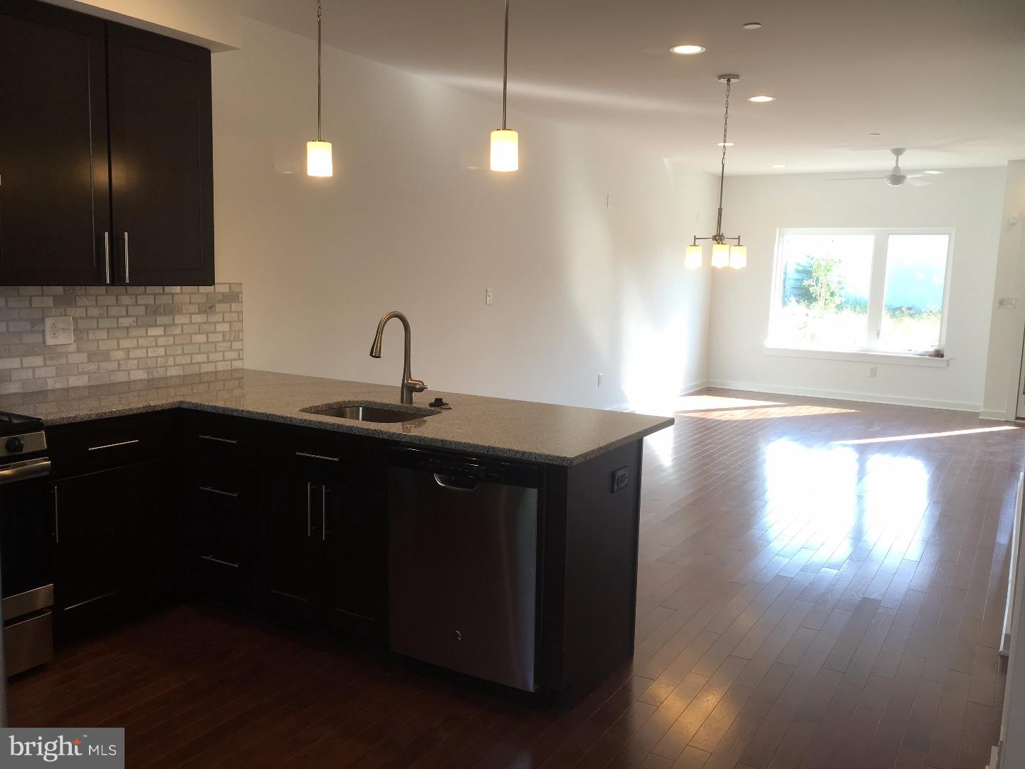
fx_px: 859
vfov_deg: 48.2
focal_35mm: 29
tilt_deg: -6.1
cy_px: 384
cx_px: 512
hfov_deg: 61.7
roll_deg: -1.5
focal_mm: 4.15
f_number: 2.2
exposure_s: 1/60
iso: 25
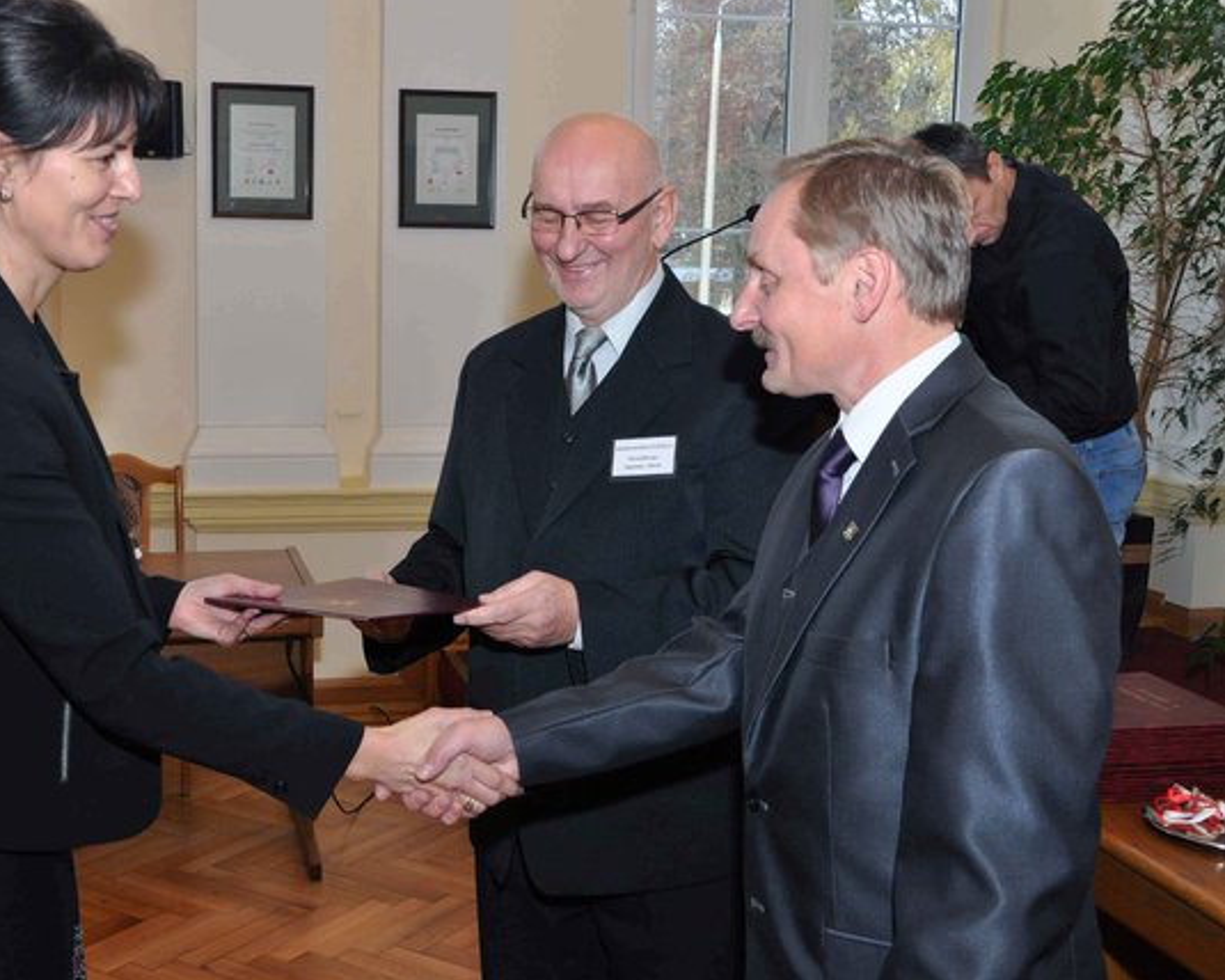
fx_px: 1797
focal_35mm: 50
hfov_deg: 37.5
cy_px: 488
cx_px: 483
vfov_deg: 30.5
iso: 1000
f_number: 13
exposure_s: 1/60
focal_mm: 29
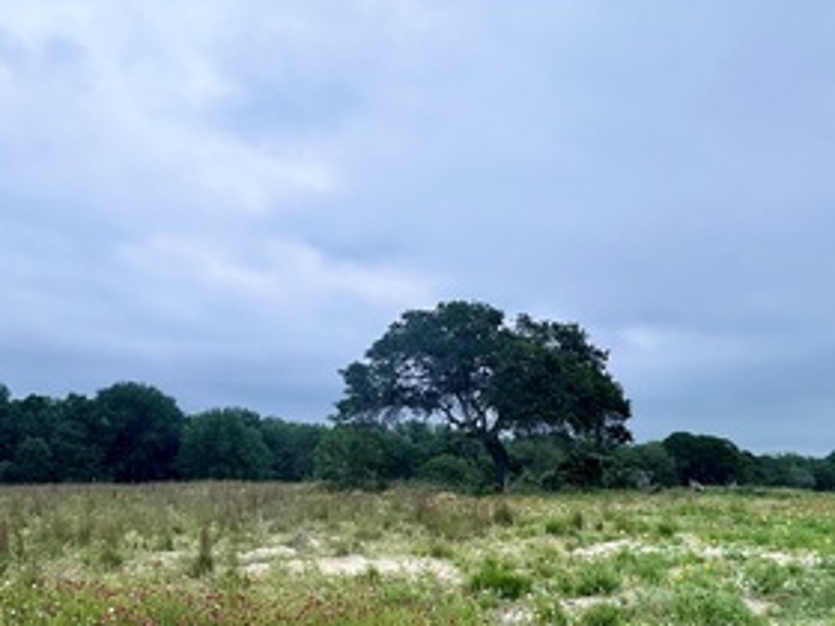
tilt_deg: +6.9
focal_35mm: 32
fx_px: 772
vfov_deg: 44.1
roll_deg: -0.8
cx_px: 292
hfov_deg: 55.8
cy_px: 355
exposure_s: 1/759
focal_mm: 2.22
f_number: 2.2
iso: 50
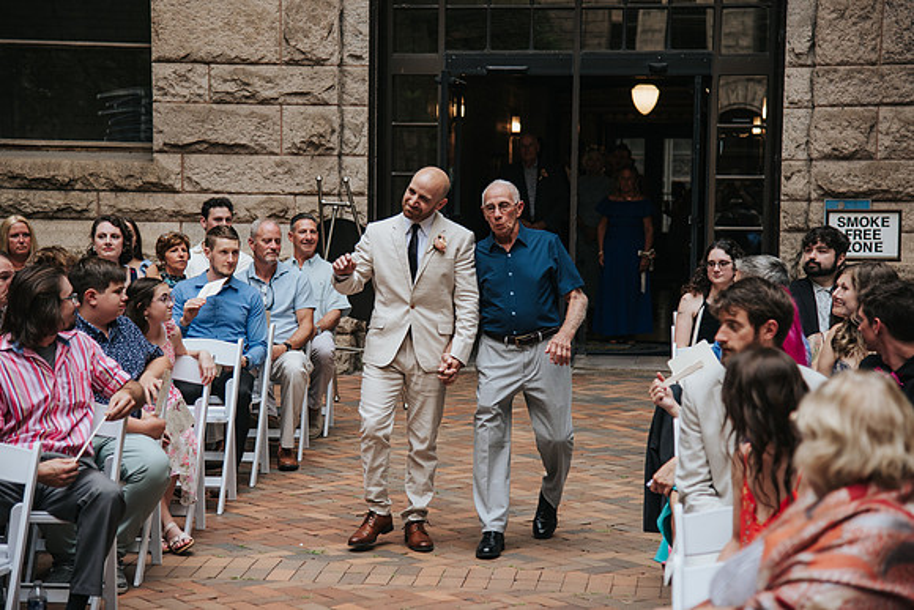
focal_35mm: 92
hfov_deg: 22.1
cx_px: 439
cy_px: 293
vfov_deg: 14.9
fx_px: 2339
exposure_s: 1/500
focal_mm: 85
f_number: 4
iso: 450
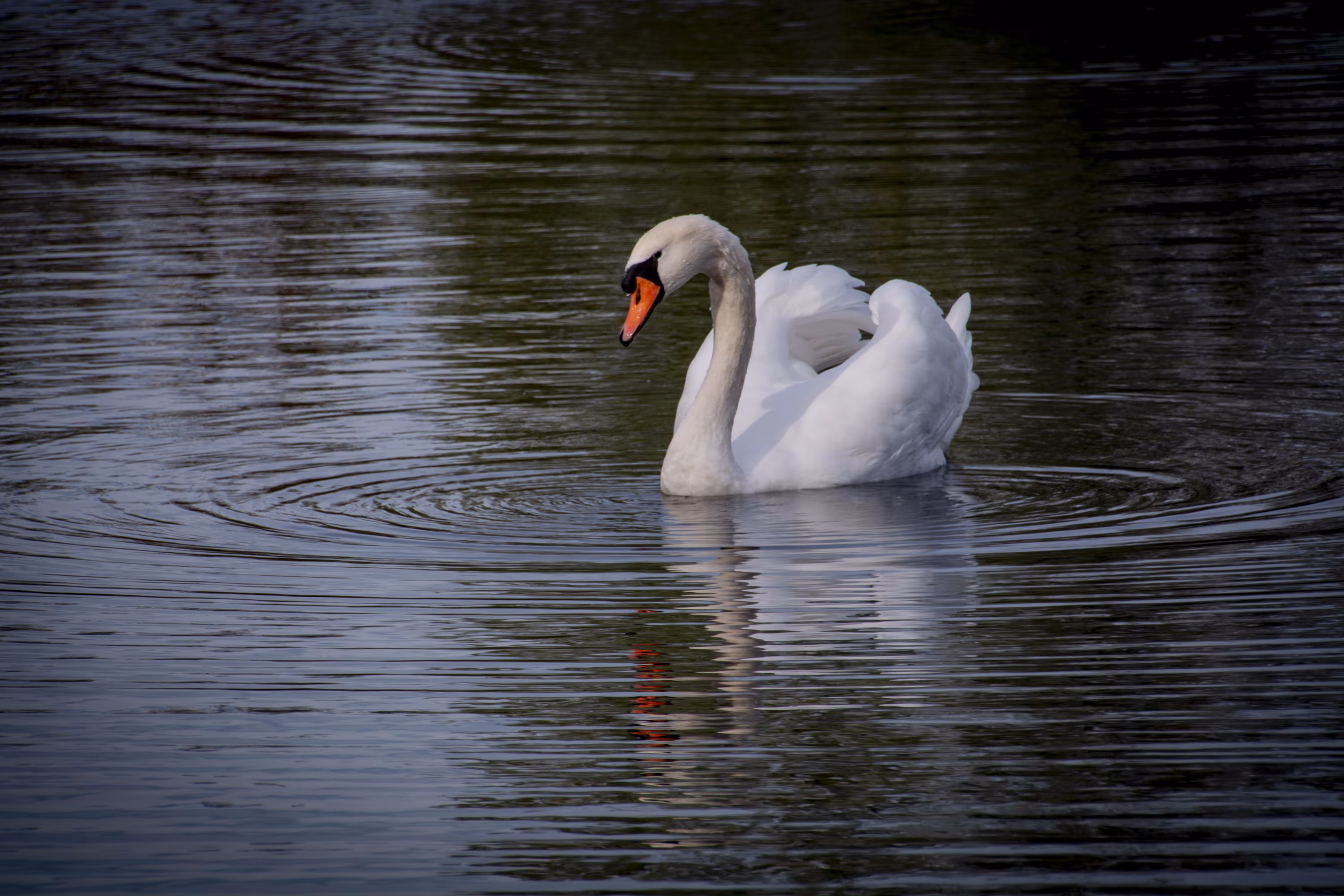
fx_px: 15119
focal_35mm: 405
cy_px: 448
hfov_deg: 5.1
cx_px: 672
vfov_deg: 3.4
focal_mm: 270
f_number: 11
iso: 110
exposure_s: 1/125
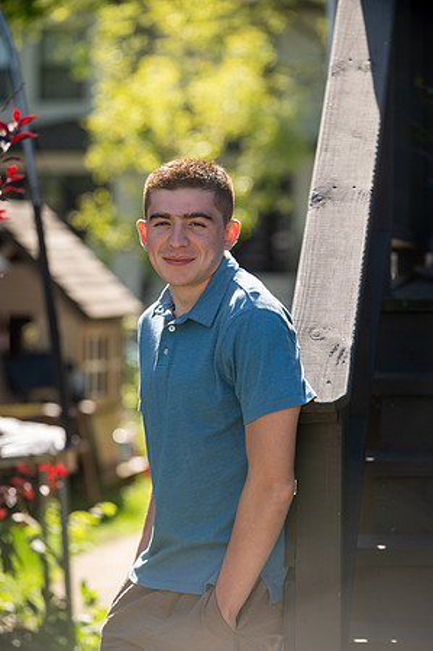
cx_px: 216
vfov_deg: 15.8
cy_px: 326
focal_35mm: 130
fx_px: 2351
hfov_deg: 10.5
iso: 250
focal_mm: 130
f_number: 3.5
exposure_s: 1/800
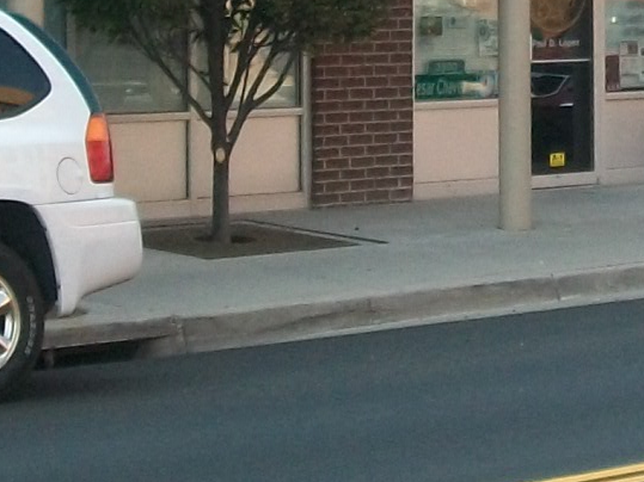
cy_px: -73
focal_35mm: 154
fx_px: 2864
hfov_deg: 12.6
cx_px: 676
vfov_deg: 9.5
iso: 80
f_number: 2.9
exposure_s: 1/320
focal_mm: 5.7
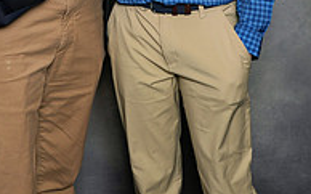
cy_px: -146
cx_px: 104
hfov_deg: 17.8
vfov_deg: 10.5
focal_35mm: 117
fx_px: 993
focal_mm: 33
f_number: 7.1
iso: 100
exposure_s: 1/125
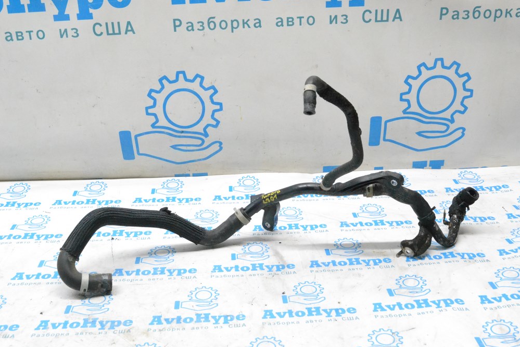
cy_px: 176
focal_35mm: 40
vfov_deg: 33.4
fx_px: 578
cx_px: 266
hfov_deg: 48.5
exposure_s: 1/125
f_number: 10
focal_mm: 26
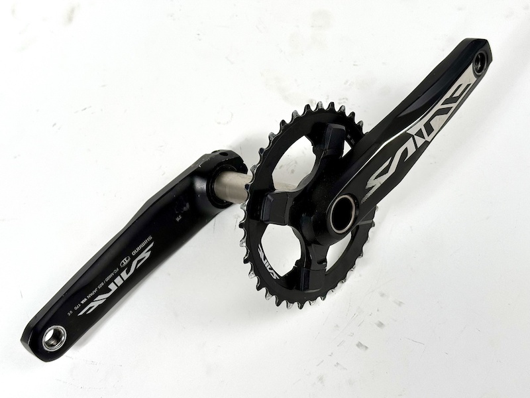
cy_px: 199
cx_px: 265
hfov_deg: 39.7
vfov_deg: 30.3
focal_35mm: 48
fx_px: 735
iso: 64
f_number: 1.78
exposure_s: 1/242
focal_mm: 6.76
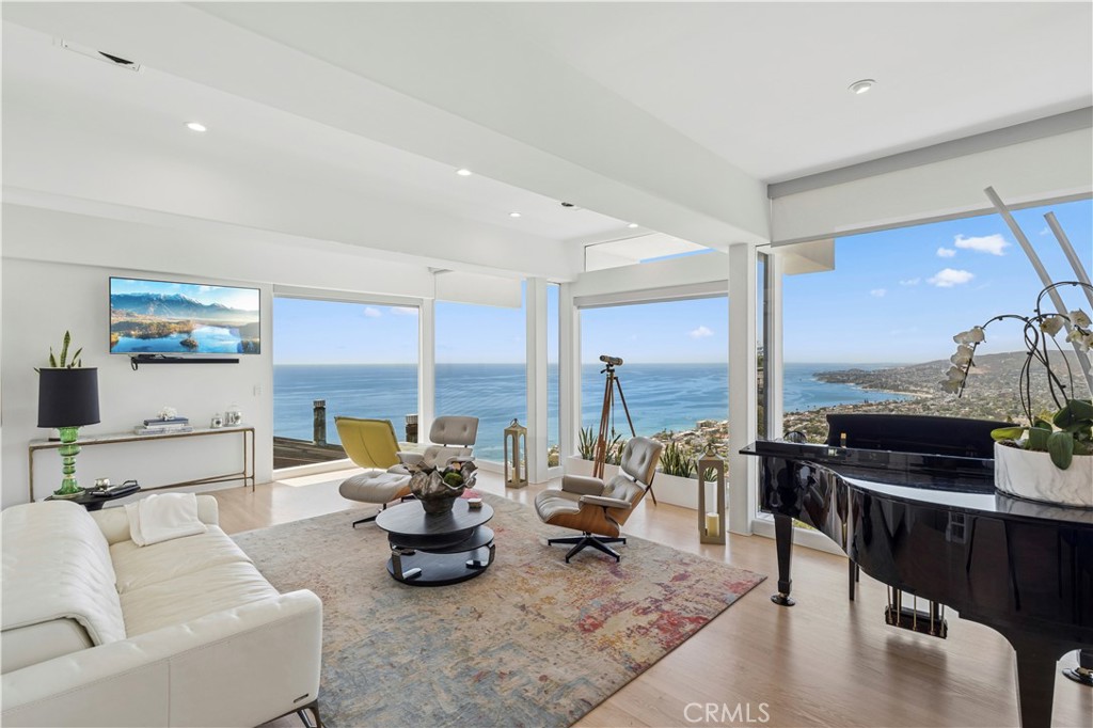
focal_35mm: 16
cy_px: 364
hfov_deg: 96.8
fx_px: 486
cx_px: 546
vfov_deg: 73.7
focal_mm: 16
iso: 160
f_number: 9
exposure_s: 1/100
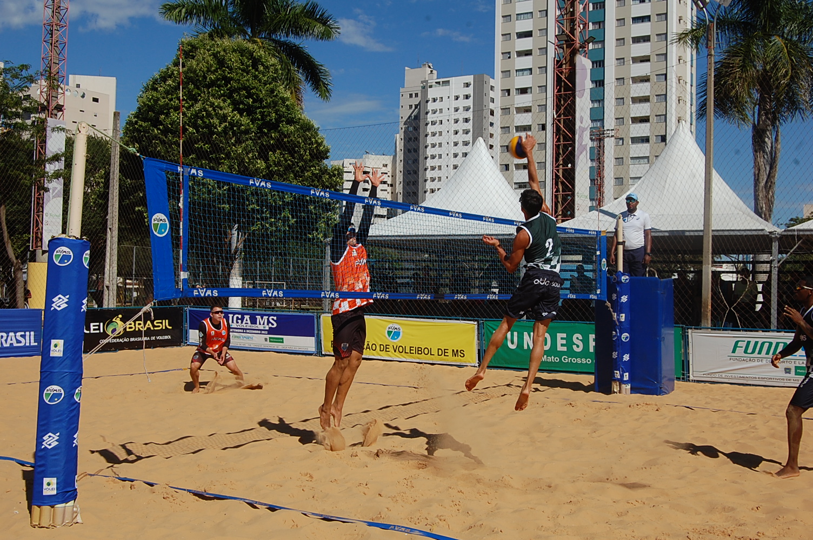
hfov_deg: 46.4
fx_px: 948
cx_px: 406
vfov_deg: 31.8
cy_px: 270
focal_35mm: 42
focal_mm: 28
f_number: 10
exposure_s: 1/400
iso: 200
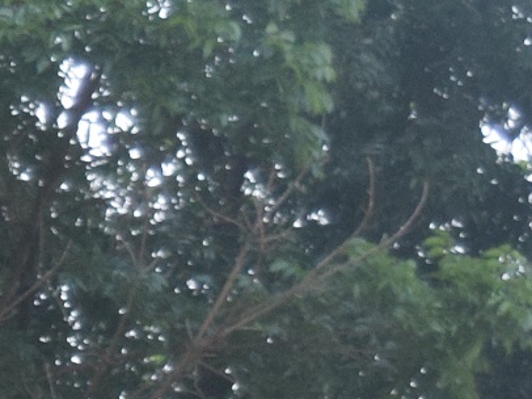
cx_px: -930
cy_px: 1139
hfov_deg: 4.7
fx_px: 6221
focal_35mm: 405
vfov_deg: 3.6
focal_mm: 38
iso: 800
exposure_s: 1/640
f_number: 4.8
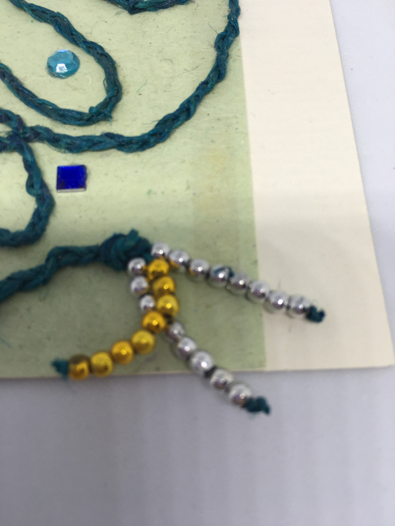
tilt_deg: -70.9
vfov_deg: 61.7
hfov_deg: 48.2
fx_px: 441
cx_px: 198
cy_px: 263
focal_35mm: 29
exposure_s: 1/100
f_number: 2.2
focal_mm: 4.15
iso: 32
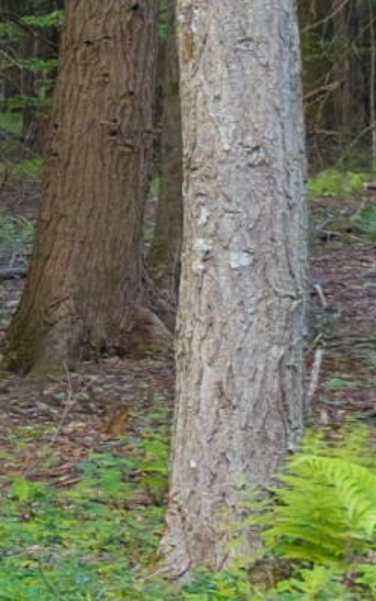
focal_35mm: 192
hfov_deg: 4.8
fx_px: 3149
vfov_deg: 10.9
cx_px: -1839
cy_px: 189
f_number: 1.8
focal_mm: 8.67
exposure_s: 1/40
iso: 180
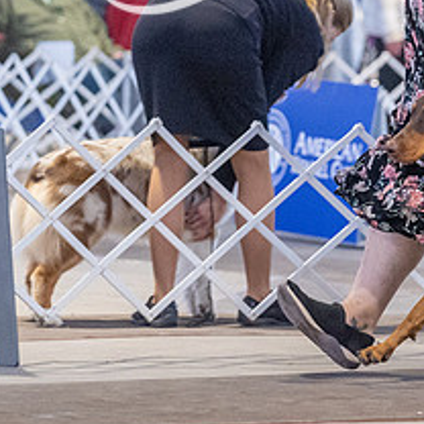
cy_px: 57
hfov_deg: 4.5
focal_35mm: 386
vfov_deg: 4.5
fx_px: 5349
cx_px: 433
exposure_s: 1/400
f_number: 3.5
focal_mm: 140
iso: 6400
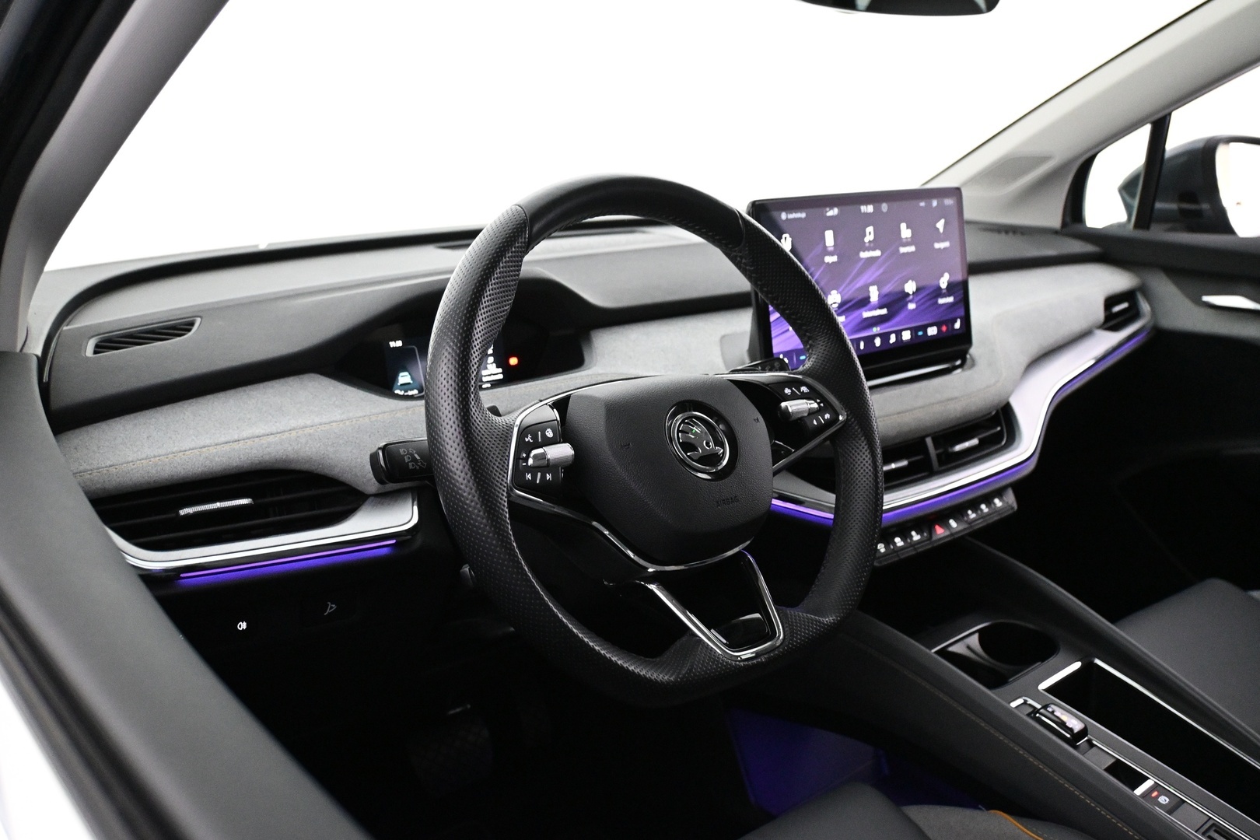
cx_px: 630
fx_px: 1076
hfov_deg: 60.7
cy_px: 420
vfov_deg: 42.6
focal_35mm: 31
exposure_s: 1/50
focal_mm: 20.5
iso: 4000
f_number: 3.8
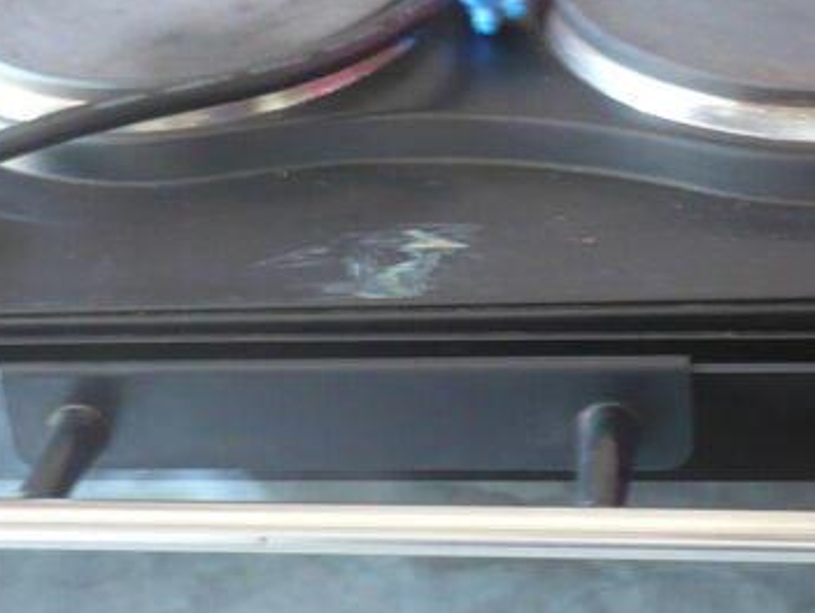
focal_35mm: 100
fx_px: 2356
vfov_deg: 14.8
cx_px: 461
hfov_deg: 19.6
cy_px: 387
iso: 200
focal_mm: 5.8
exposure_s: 1/10
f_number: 2.8
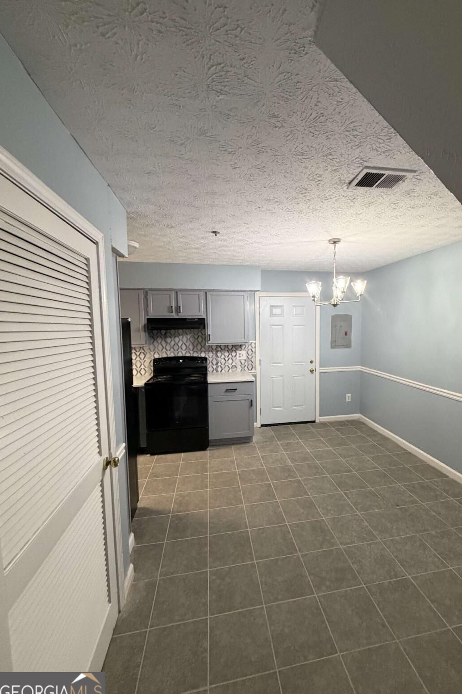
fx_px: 289
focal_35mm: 15
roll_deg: +0.6
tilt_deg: -5.3
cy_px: 350
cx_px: 266
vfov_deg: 100.4
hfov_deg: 76.8
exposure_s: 1/60
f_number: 2.2
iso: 320
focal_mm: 2.22
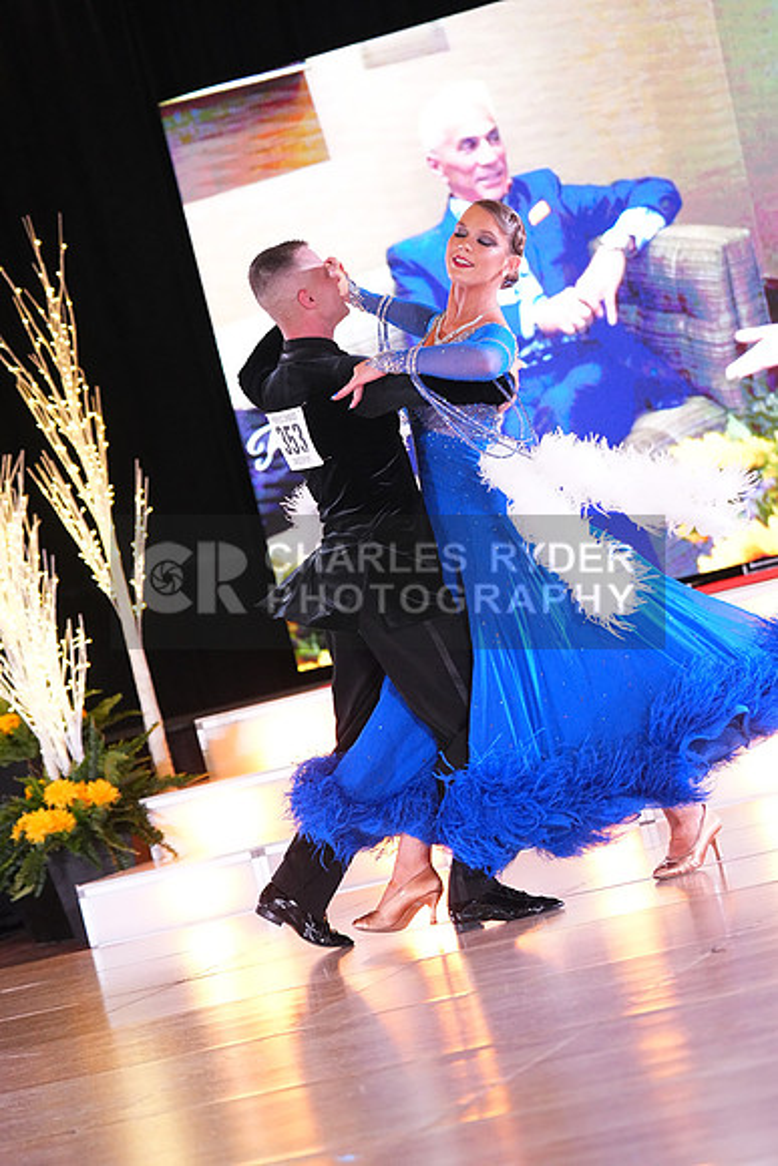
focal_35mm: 126
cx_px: 389
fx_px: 4082
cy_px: 583
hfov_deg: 10.9
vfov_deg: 16.3
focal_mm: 126
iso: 8000
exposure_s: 1/400
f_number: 4
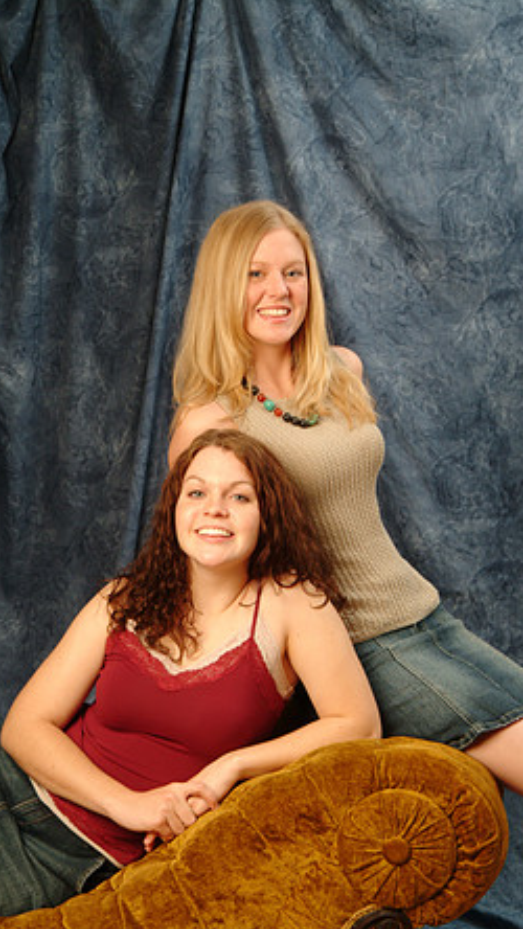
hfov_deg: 14.1
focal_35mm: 86
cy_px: 464
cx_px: 269
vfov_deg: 24.7
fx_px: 2119
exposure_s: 1/125
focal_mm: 54
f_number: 13
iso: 400
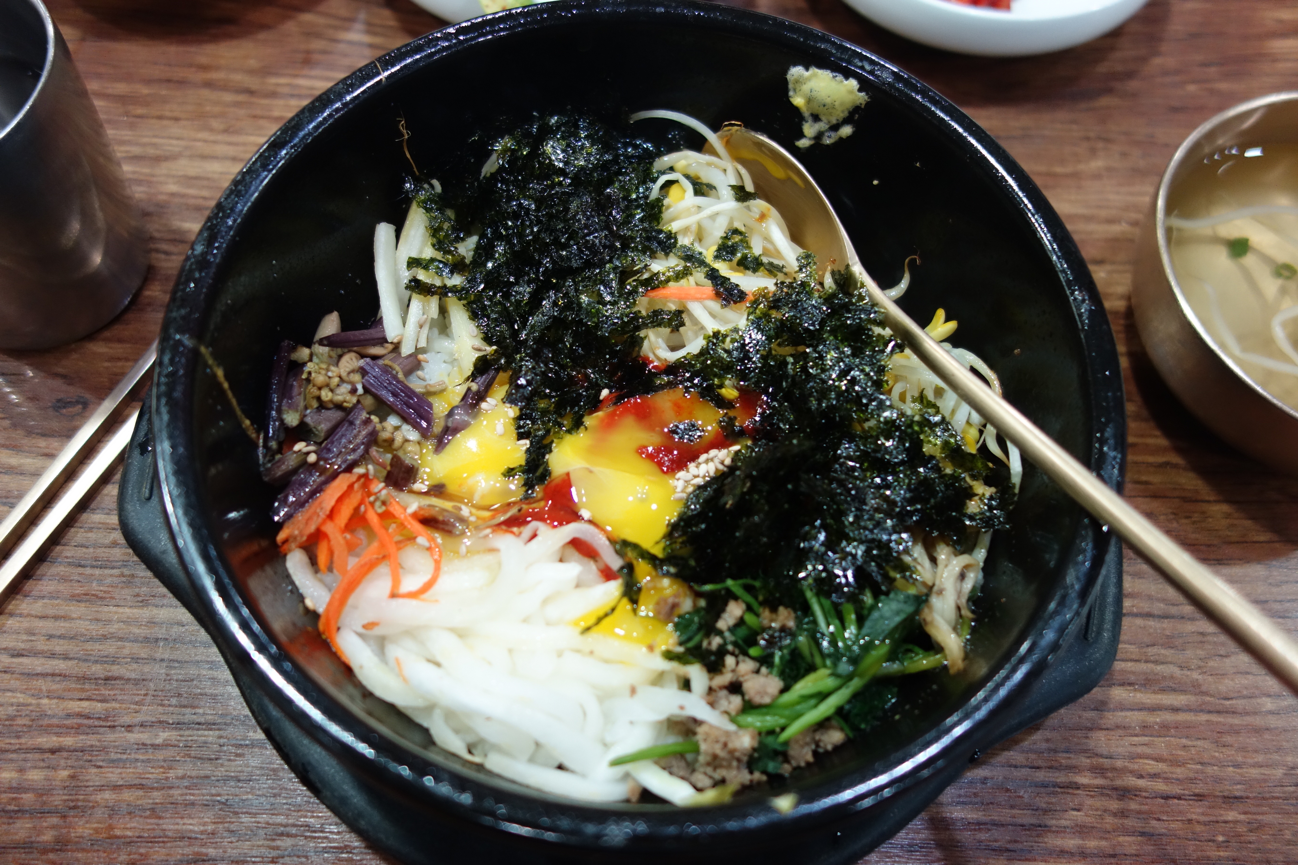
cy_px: 432
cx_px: 649
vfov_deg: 46.4
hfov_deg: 65.5
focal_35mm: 28
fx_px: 1009
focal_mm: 10.4
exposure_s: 1/125
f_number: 1.8
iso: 800
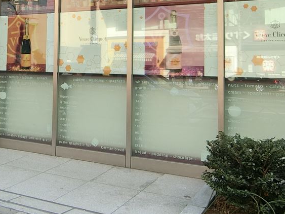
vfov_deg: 26.6
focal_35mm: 54
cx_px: 50
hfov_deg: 34.3
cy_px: 46
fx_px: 444
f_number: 2.7
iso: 80
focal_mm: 4.06
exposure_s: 1/200
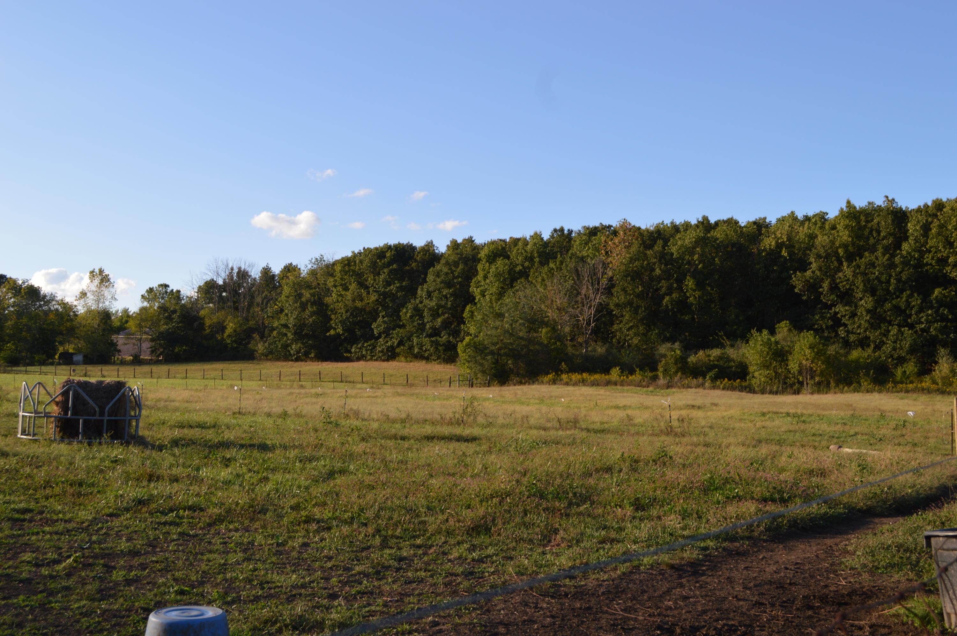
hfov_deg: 49.6
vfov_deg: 34.1
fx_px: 1036
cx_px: 478
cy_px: 318
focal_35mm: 39
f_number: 6.3
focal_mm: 26
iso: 100
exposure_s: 1/160
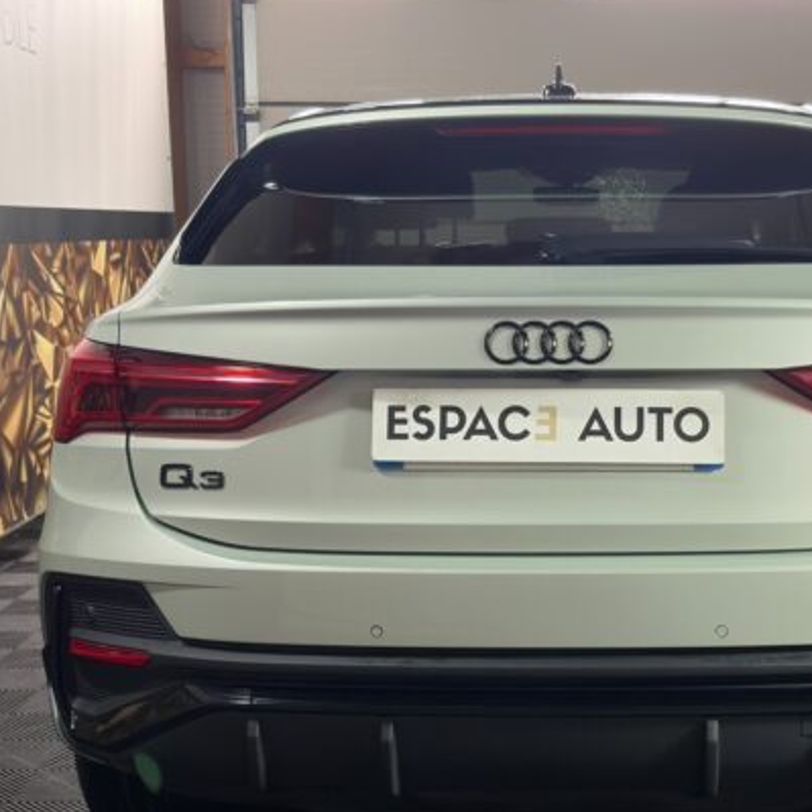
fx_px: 1460
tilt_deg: -7.9
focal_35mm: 55
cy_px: 445
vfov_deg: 31.1
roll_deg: +0.9
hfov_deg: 30.8
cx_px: 562
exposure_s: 1/60
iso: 125
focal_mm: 5.96
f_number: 1.6
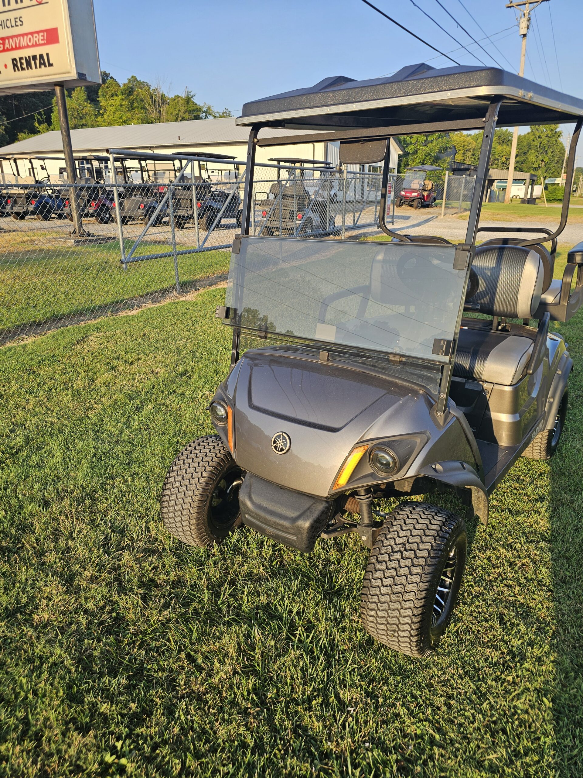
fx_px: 516
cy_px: 389
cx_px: 292
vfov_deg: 73.9
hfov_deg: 58.9
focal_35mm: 23
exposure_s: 1/226
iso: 10
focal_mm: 6.3
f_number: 1.7
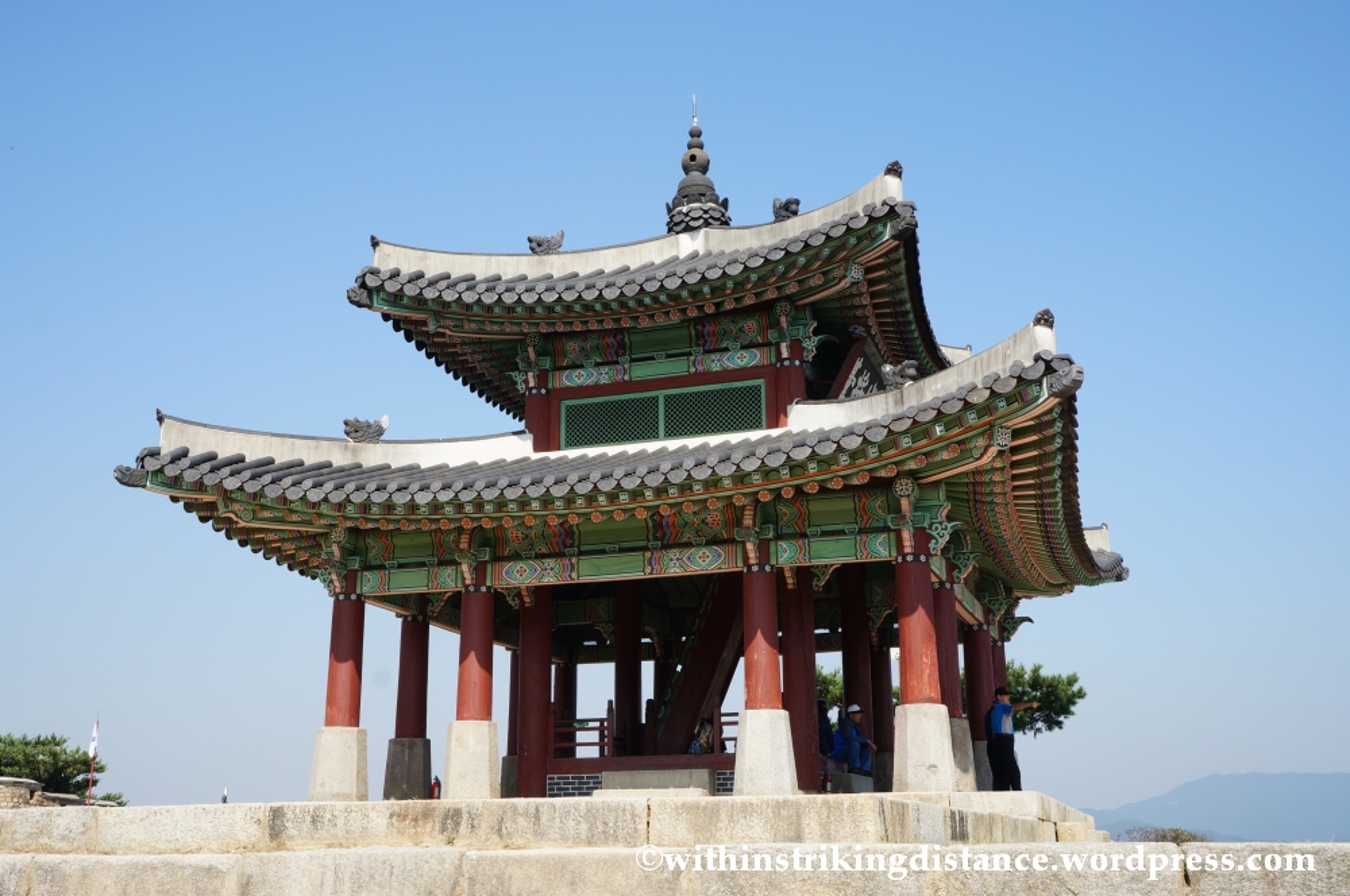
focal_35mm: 39
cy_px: 448
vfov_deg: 34.1
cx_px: 675
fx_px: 1461
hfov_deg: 49.6
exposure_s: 1/200
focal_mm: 26
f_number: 13
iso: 200
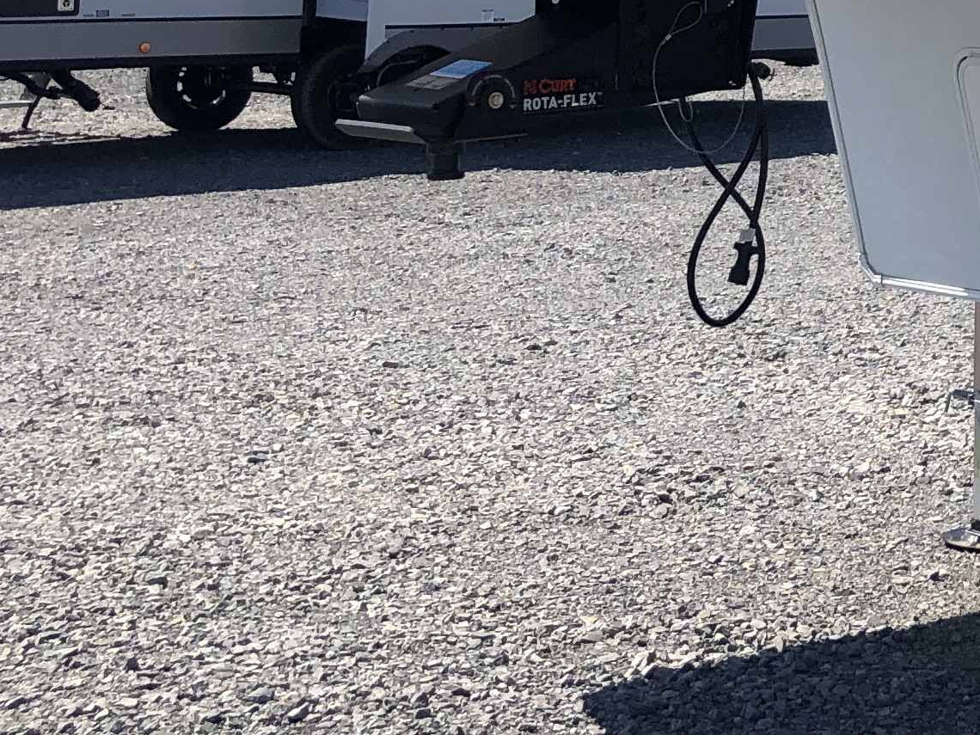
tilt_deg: +3.1
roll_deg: -0.1
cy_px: -326
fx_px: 2803
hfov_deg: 18.1
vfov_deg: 14.1
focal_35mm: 99
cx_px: 1388
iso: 25
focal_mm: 3.99
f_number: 1.8
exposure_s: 1/2288
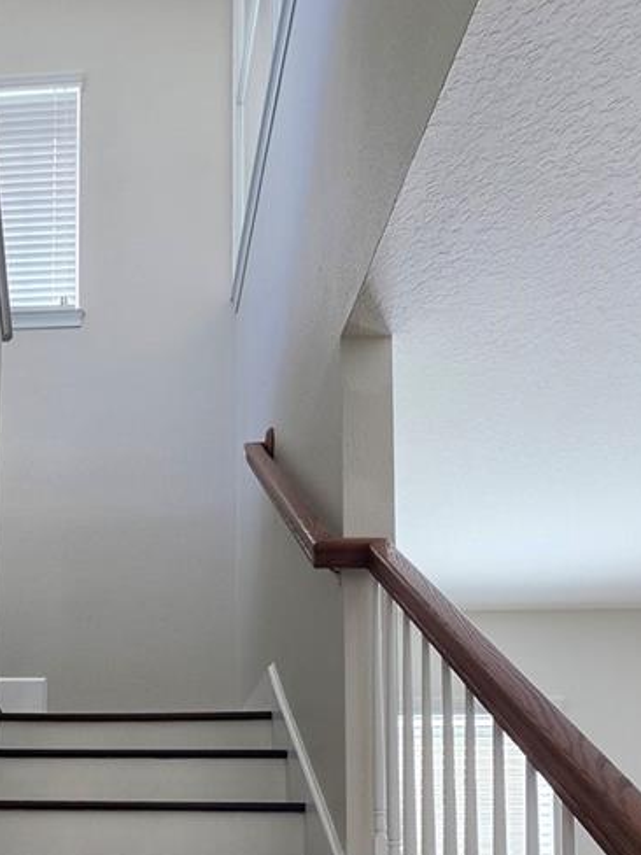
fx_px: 790
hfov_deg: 41.1
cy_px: 881
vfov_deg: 46.2
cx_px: 79
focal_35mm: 32
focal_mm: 2.2
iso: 100
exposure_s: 1/120
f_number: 1.9
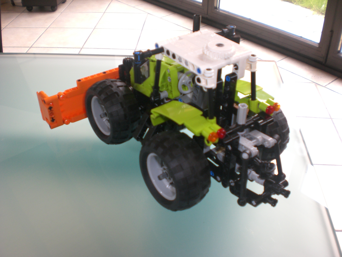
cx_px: 171
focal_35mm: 38
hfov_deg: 49.0
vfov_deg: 37.7
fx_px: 375
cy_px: 128
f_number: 3.1
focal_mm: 6.3
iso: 100
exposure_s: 1/100
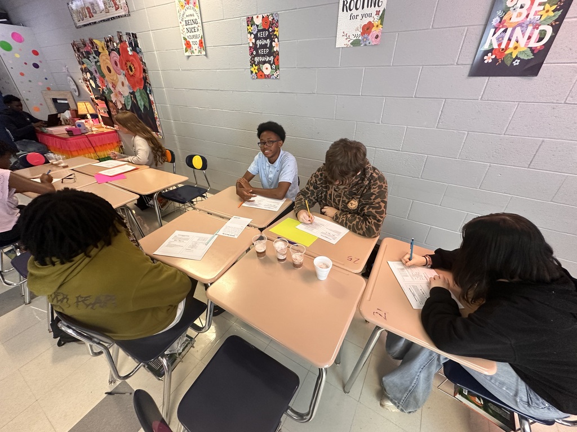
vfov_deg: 85.7
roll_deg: -0.3
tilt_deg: -30.2
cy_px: 216
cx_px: 288
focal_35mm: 14
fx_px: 233
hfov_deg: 102.1
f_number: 2.2
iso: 250
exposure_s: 1/60
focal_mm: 2.22
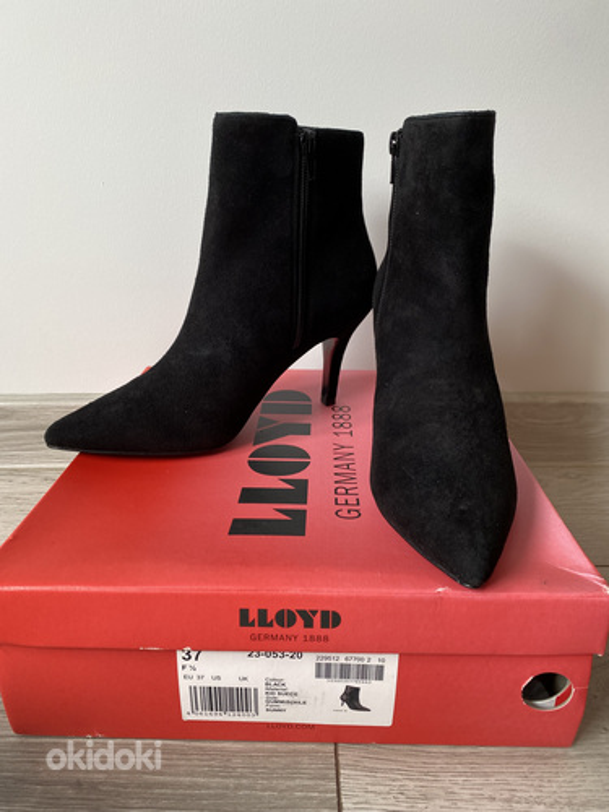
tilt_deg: -19.6
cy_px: 406
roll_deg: +0.8
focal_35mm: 26
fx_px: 610
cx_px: 304
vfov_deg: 67.3
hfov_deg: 53.1
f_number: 1.8
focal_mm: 4.25
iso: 64
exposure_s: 1/121
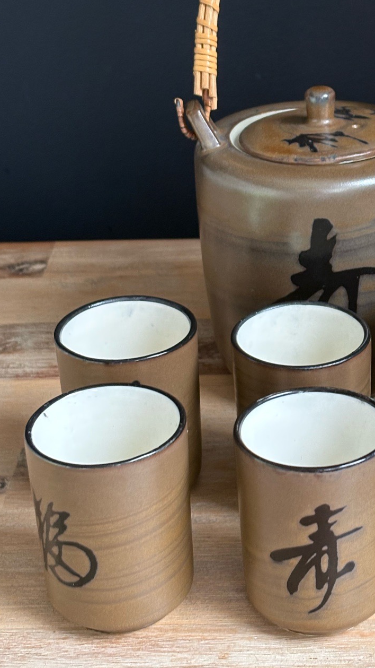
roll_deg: +1.4
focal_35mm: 72
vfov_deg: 29.3
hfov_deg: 16.6
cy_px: 301
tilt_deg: -25.5
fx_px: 1273
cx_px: 296
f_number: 1.6
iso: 160
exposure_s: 1/54
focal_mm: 5.96
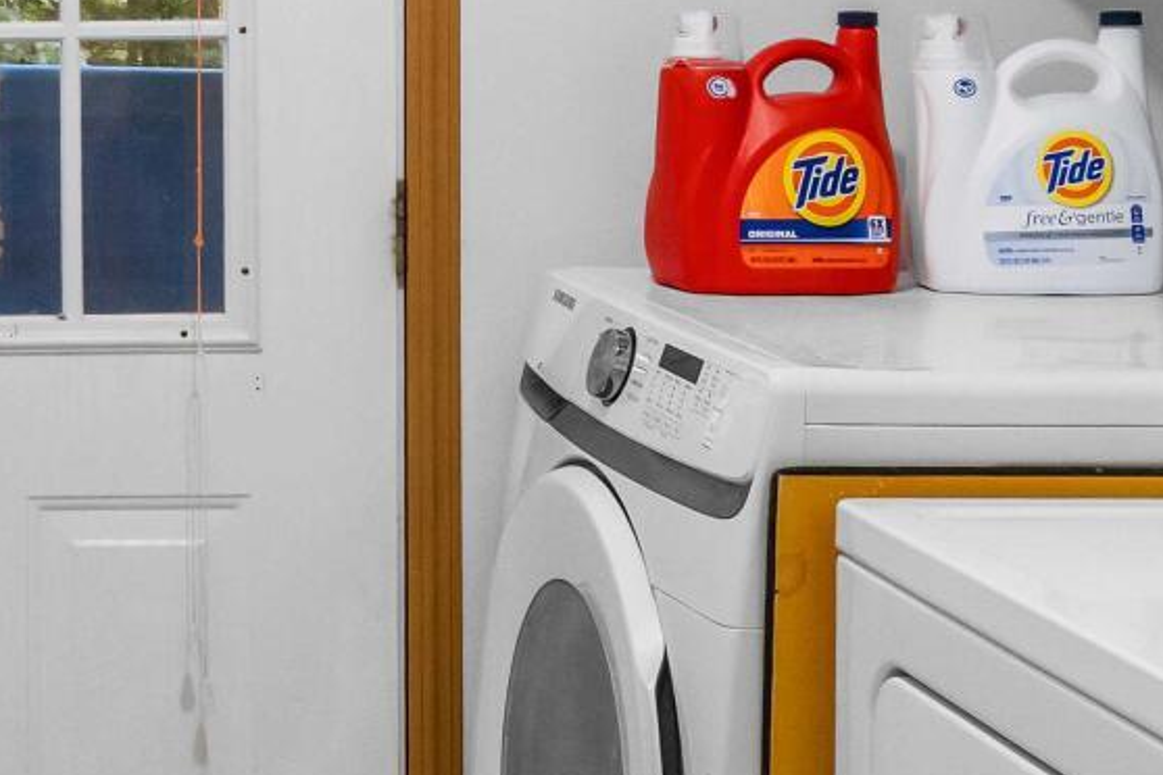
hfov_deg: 22.0
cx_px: -196
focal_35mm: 86
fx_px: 2778
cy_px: 7
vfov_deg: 15.6
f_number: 6.3
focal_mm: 16
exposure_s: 1/6
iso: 800
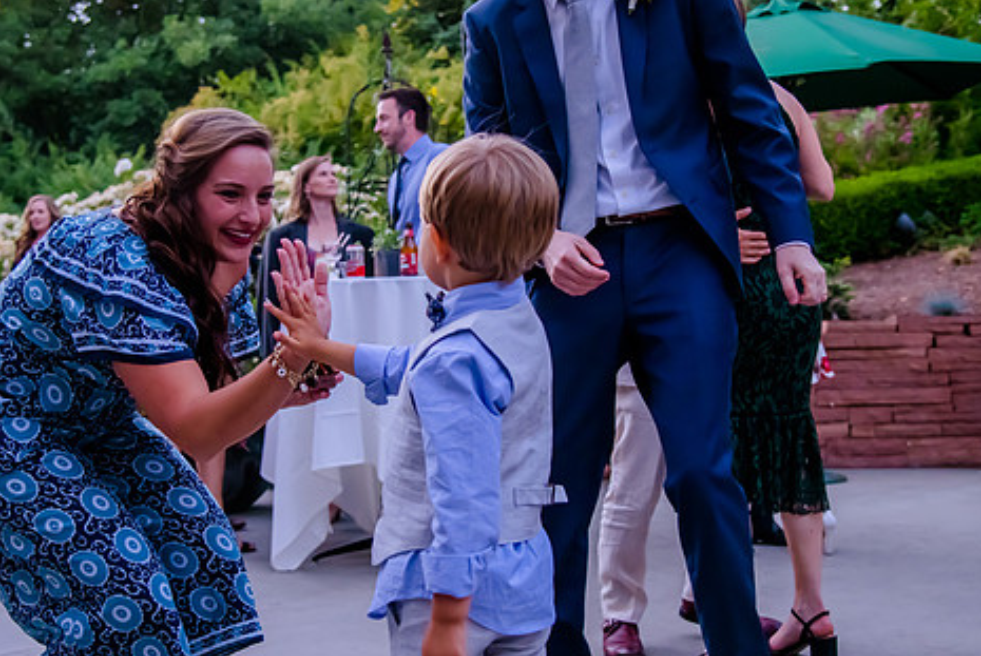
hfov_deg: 41.8
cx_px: 447
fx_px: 1282
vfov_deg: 28.7
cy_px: 322
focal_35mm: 47
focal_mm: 35
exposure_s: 1/640
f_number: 4
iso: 3200
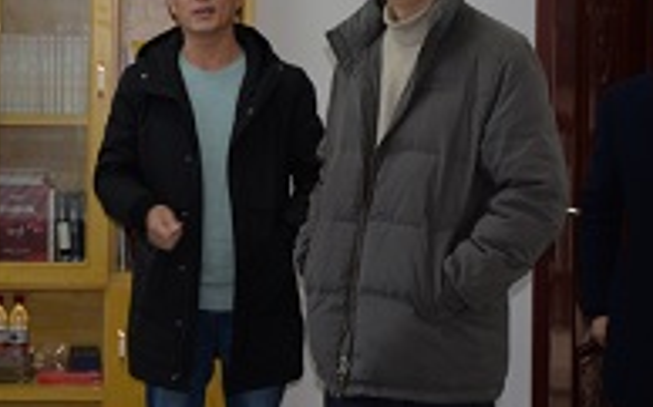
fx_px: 1672
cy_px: 27
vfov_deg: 13.7
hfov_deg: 22.0
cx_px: 195
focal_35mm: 94
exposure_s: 1/60
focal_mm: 35
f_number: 4
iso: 560
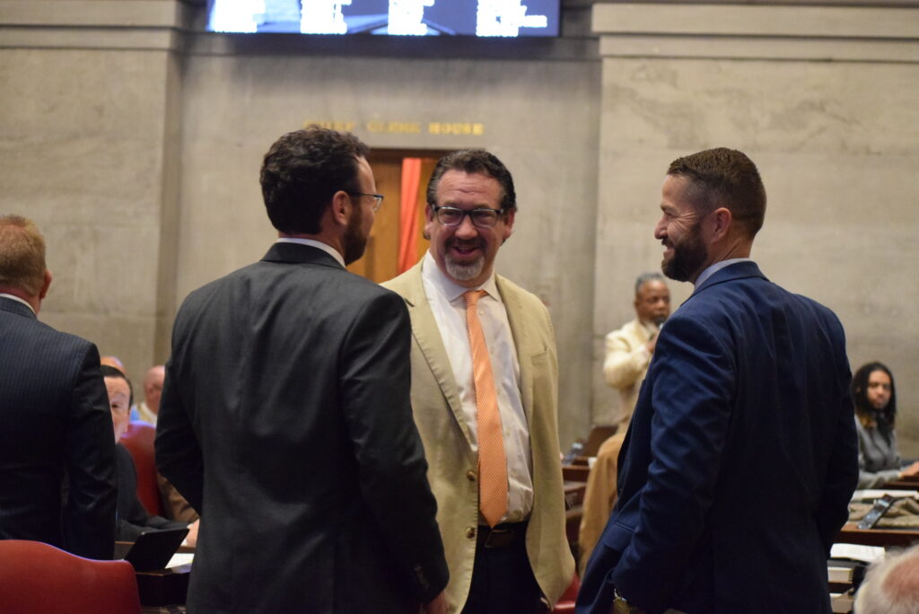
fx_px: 2988
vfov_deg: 11.7
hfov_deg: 17.5
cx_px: 460
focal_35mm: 117
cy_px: 307
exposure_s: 1/50
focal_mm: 78
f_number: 4.8
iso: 6400
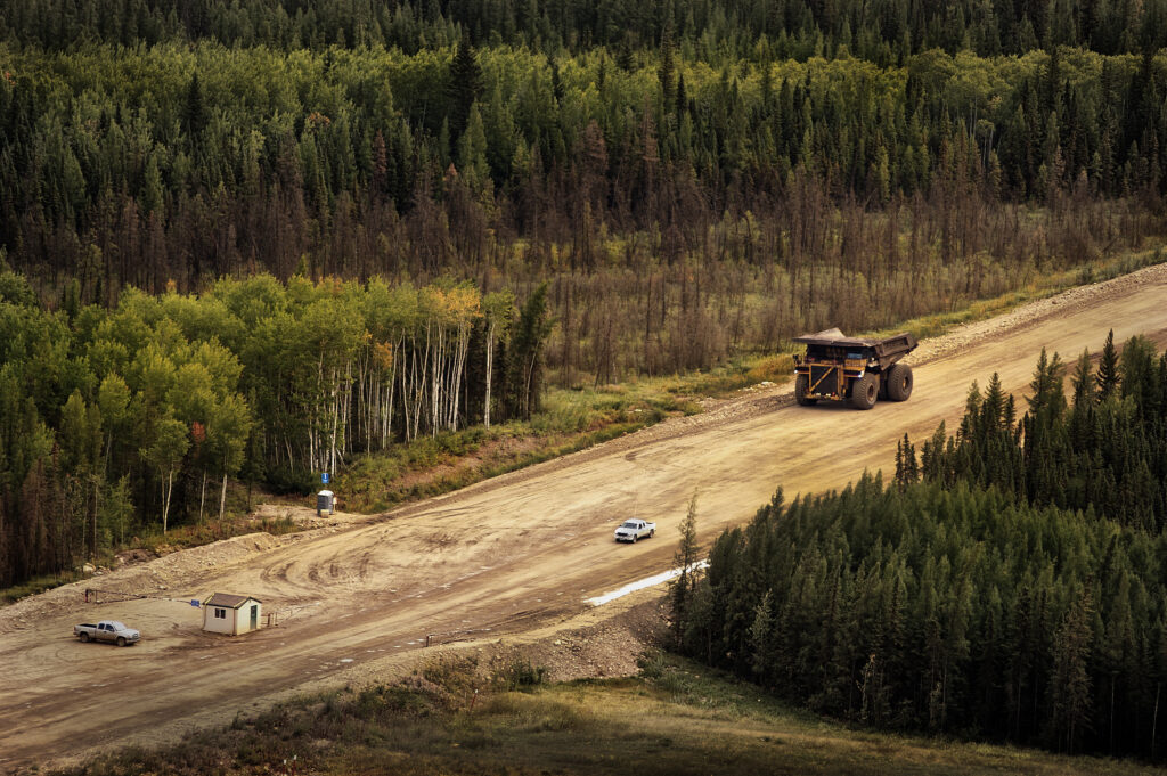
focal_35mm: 240
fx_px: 7774
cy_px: 388
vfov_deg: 5.7
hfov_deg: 8.6
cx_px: 584
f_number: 3.2
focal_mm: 160
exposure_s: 1/800
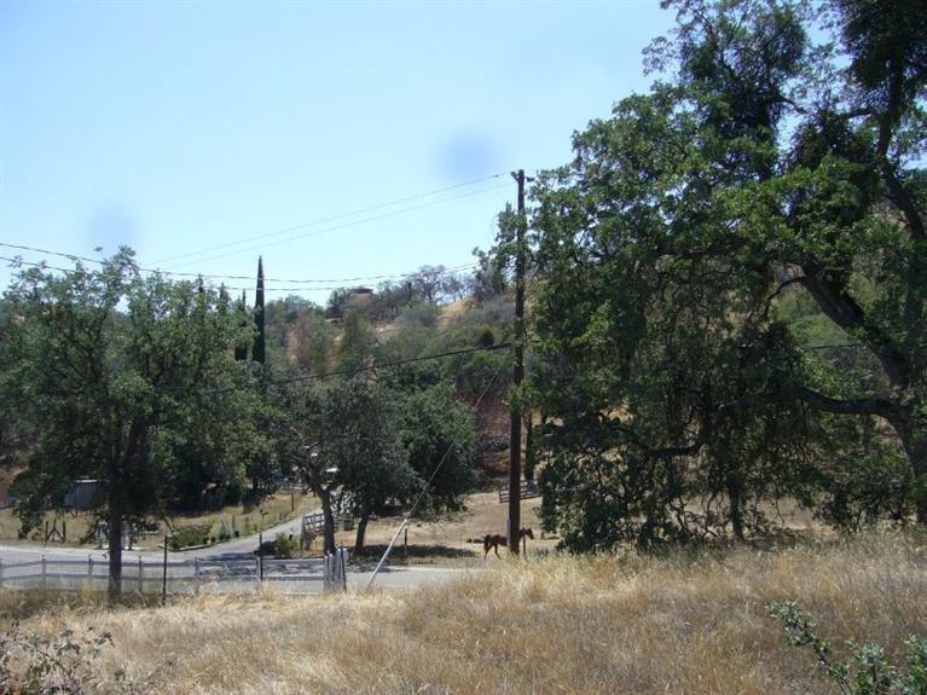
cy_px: 348
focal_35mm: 35
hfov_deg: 52.6
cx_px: 464
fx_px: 937
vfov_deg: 40.7
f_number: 5.6
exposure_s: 1/400
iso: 100
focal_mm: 5.8
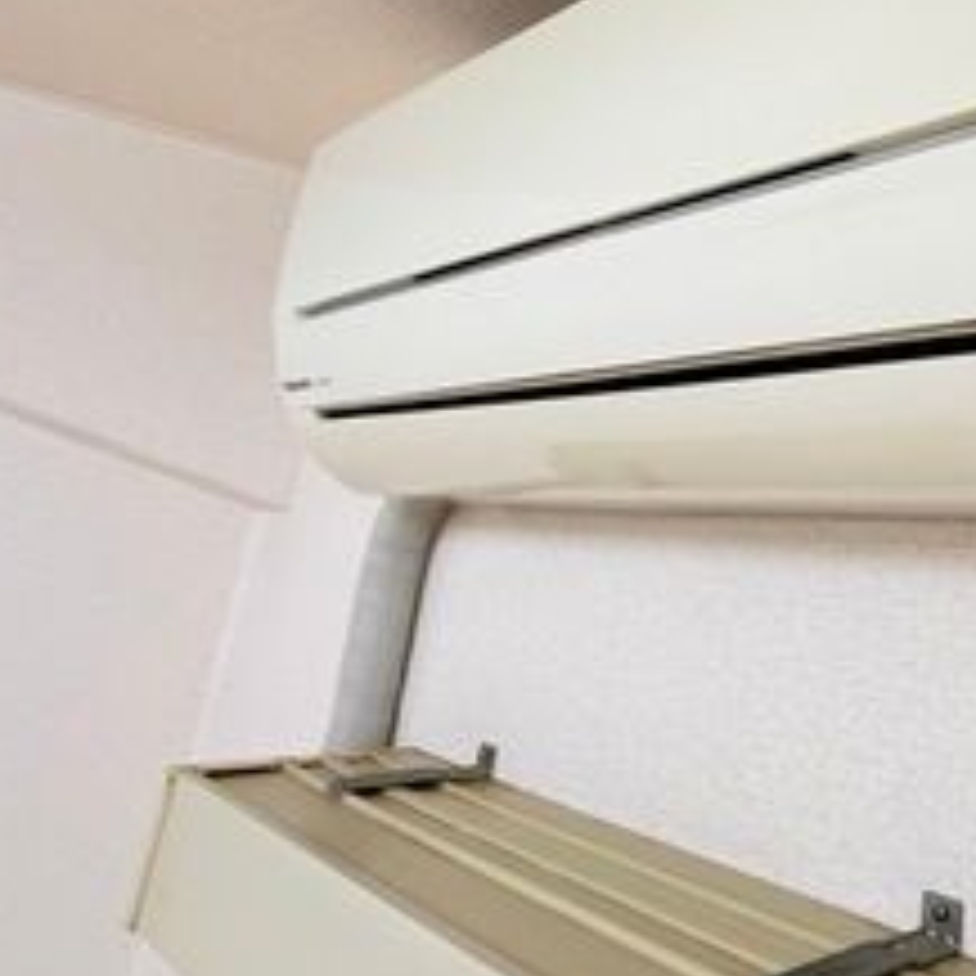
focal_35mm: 32
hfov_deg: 43.4
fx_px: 1021
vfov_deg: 49.0
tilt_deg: +17.8
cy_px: 238
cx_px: 989
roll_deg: -3.2
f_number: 2.2
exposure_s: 1/120
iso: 400
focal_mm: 2.22
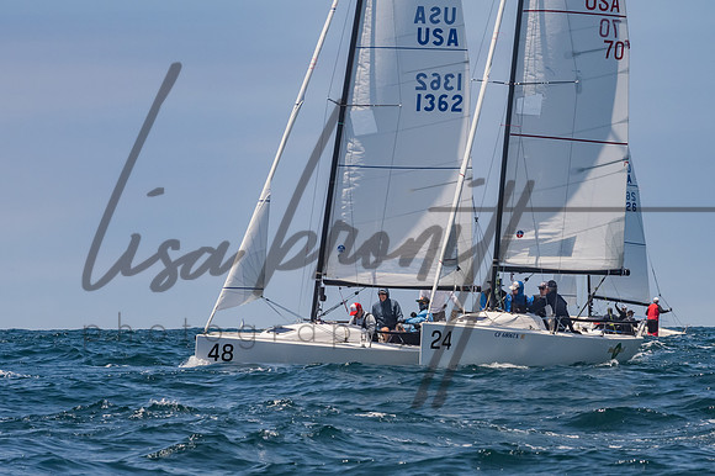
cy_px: 238
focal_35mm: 209
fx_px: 4157
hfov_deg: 9.8
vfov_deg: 6.6
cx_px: 358
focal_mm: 135
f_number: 14
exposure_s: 1/1250
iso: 640
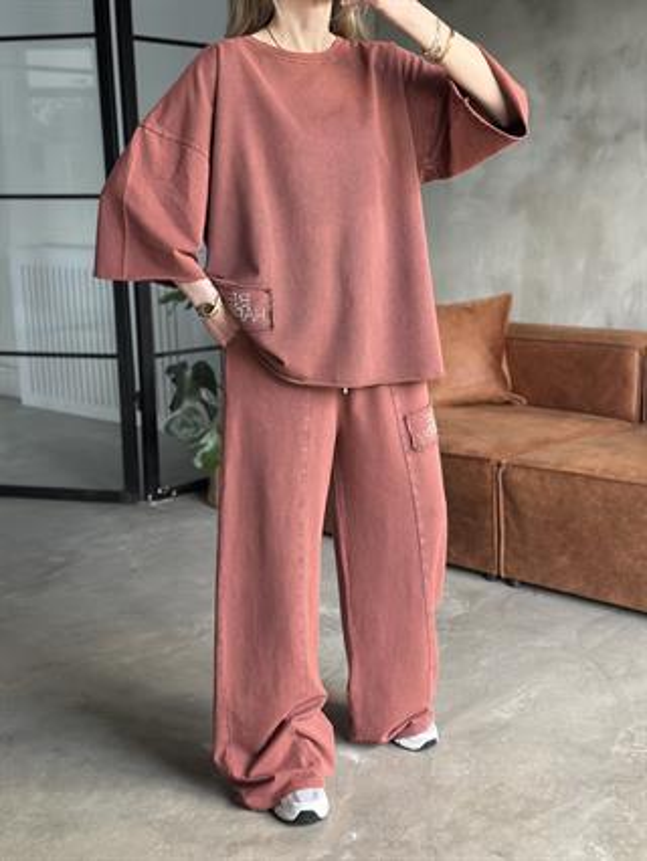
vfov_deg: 39.6
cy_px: 430
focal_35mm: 48
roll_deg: +1.0
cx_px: 324
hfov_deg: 30.3
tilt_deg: -34.3
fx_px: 1195
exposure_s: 1/60
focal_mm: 6.86
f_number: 1.78
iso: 320
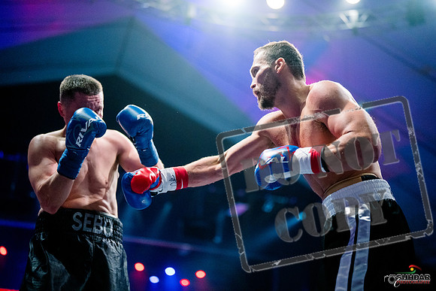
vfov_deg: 27.0
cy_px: 146
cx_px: 218
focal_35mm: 50
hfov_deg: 39.6
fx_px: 606
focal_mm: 50
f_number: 1.4
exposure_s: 1/1600
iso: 6400
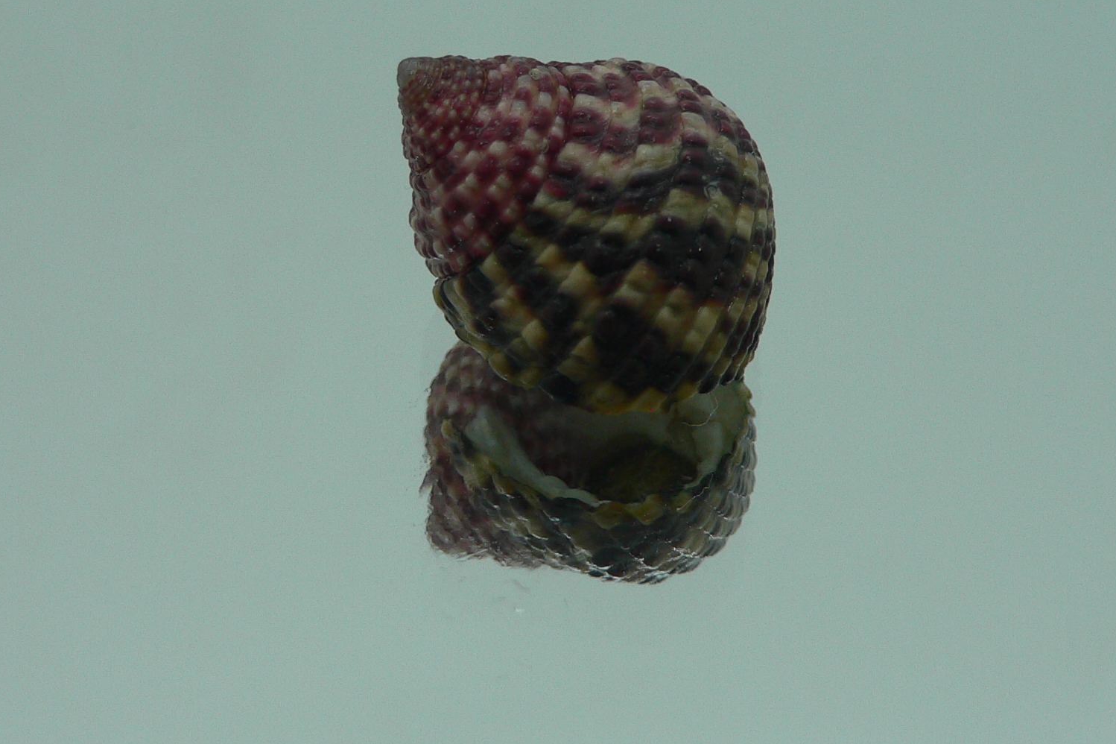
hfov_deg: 40.4
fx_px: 1519
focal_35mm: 49
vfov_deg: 27.5
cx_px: 567
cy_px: 298
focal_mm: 4.6
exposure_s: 1/60
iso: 80
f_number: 2.8
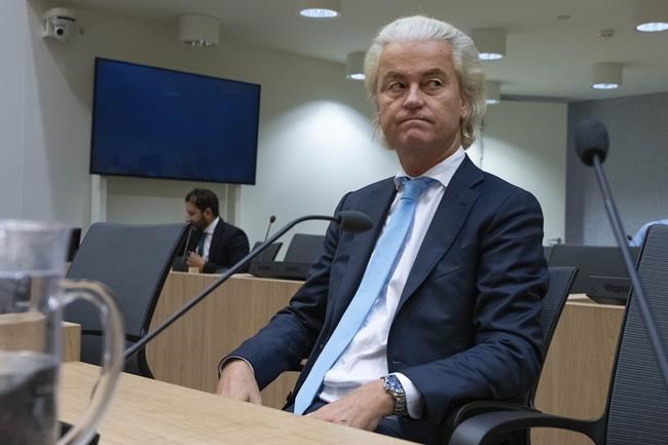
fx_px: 649
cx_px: 334
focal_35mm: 35
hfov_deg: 54.4
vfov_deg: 37.8
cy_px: 222
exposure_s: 1/125
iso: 2000
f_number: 5
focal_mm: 35
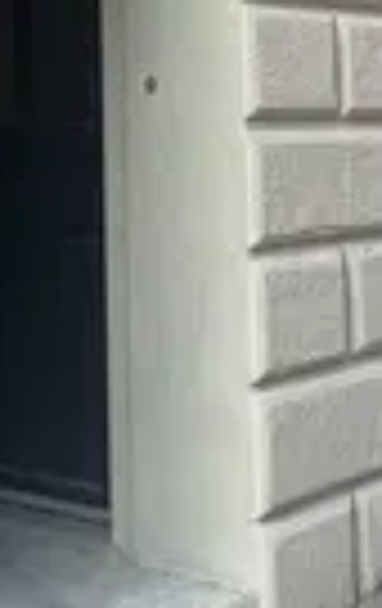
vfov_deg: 25.8
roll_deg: +2.2
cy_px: 9
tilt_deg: +6.0
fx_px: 1259
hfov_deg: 17.2
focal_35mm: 76
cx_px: 204
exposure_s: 1/780
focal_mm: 5.7
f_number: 1.5
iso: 50
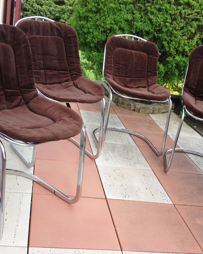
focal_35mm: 47
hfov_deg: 32.1
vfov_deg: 39.5
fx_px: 353
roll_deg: -11.2
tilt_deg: -20.2
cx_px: 101
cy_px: 126
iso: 80
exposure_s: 1/120
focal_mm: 4.28
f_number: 2.4
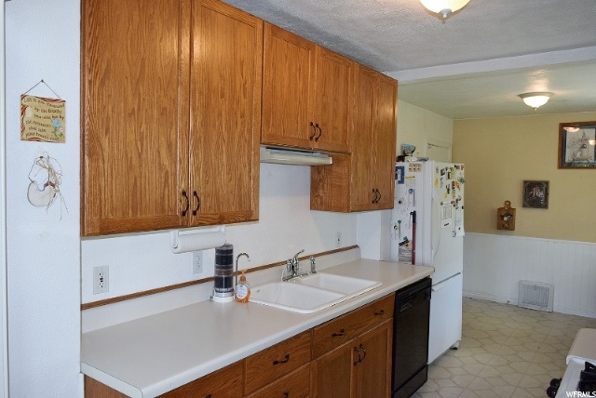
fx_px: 447
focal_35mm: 27
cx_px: 298
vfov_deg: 48.0
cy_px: 199
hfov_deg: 67.3
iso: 800
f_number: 5
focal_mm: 18
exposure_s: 1/100
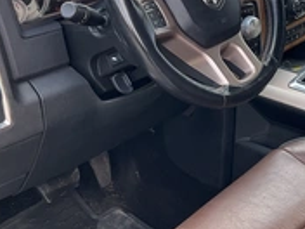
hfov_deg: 29.1
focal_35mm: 66
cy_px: 21
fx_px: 582
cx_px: 210
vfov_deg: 21.7
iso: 16
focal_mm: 3
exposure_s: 1/134
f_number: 1.8
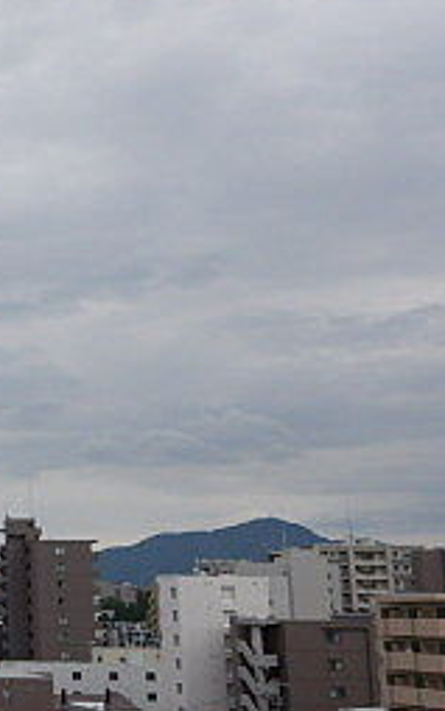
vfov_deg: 31.9
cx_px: -355
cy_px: 406
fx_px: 1240
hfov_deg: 16.8
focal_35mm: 64
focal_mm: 4.3
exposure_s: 1/800
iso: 125
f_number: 4.1
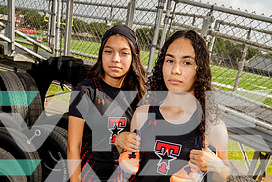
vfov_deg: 31.2
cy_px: 191
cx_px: 128
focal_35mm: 39
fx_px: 295
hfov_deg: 49.5
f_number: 5.6
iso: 100
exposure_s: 1/250
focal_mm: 24
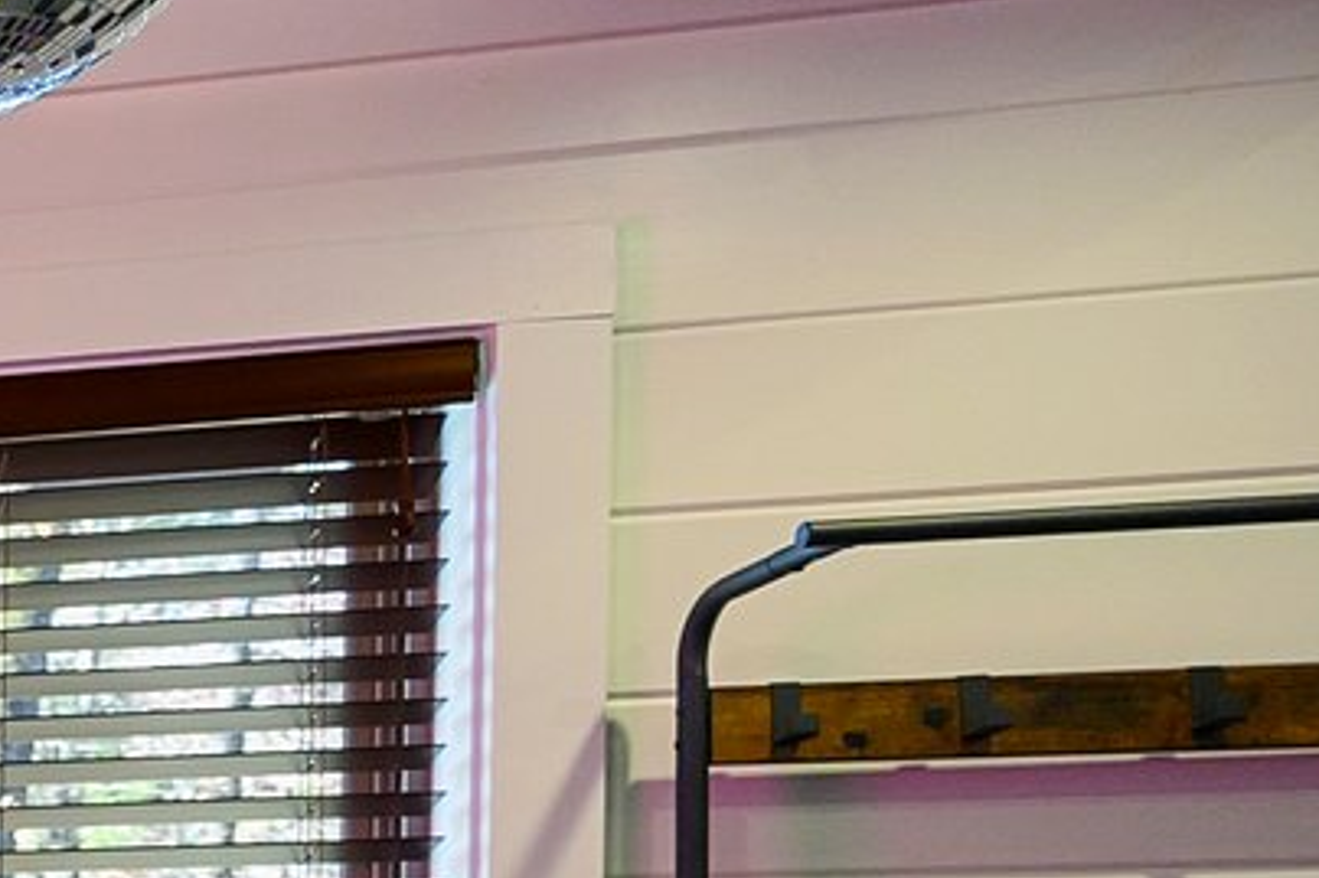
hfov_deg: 15.3
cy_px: 1227
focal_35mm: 71
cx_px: -1838
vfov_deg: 17.6
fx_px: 2600
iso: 500
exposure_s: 1/80
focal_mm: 14
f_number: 4
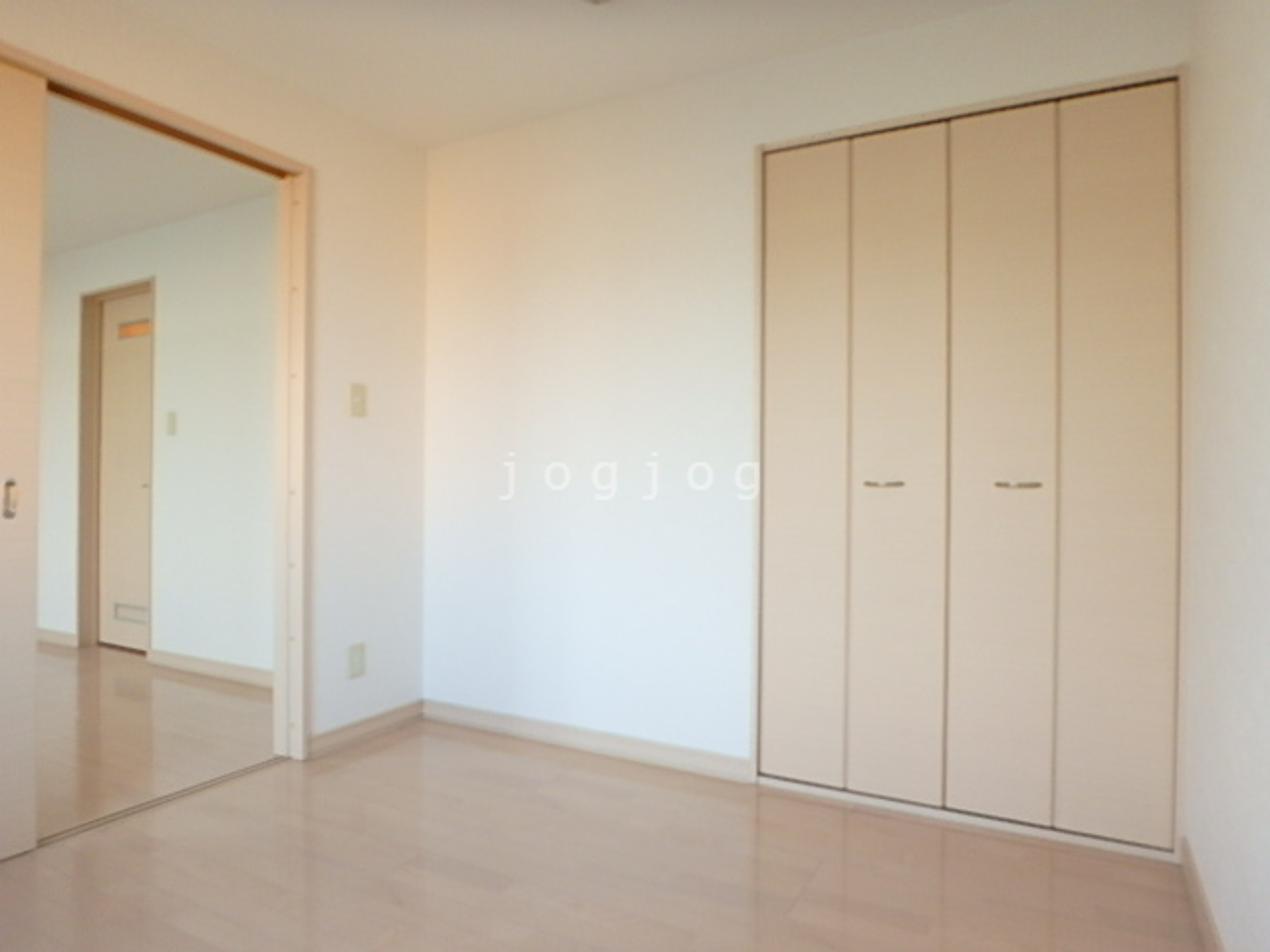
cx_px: 635
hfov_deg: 79.0
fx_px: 770
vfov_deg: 63.4
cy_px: 476
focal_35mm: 21
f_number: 3.5
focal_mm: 3.7
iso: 200
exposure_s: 1/40
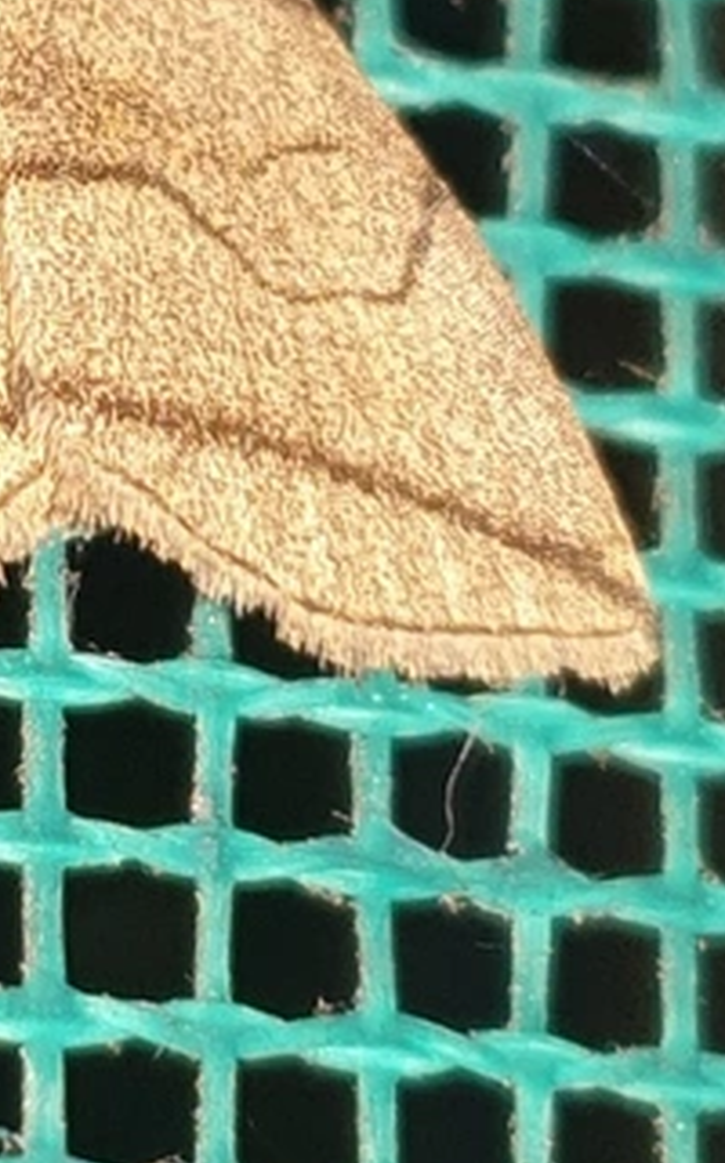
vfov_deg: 34.6
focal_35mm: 55
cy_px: 87
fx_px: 1743
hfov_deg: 22.3
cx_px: -51
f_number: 1.5
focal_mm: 4.3
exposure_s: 1/432
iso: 50
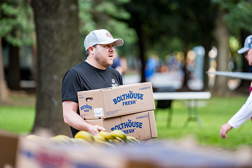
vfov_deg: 7.2
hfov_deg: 10.7
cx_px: 126
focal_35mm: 192
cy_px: 72
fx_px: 1343
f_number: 2.8
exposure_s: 1/500
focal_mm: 167
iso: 1000
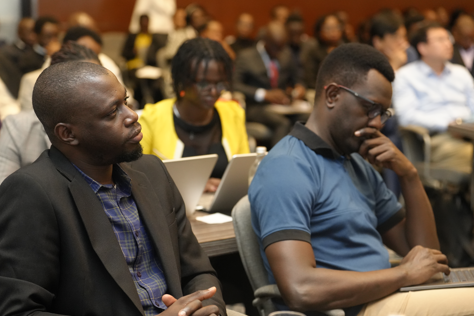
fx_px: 1066
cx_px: 224
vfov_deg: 16.9
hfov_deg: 25.1
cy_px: 156
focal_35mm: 81
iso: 6400
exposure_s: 1/160
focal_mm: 74
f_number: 3.2
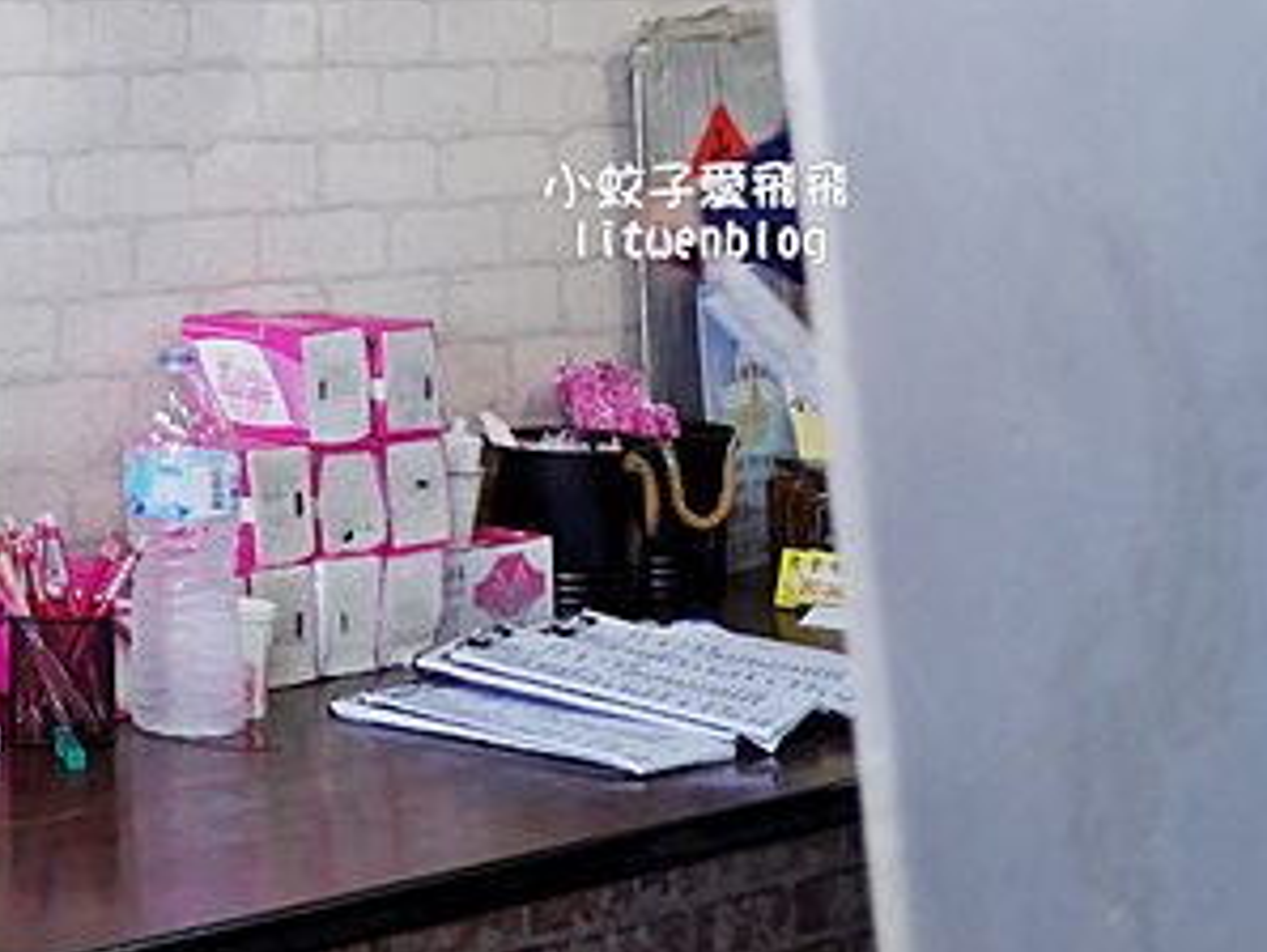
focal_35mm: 94
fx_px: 3443
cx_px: -685
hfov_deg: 18.3
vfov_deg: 14.4
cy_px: -606
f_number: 2.5
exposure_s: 1/60
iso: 200
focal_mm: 14
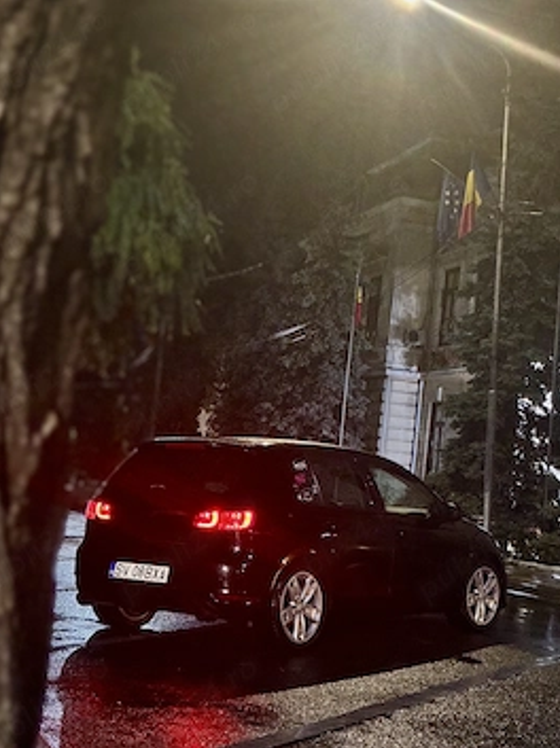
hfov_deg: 24.8
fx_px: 1275
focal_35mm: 59
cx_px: 263
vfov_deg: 32.7
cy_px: 422
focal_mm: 5.96
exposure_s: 1/17
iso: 3200
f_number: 1.6
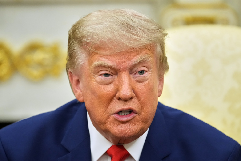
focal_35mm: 300
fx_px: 2008
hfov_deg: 6.9
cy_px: 80
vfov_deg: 4.6
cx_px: 120
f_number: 2.8
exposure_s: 1/500
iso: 3200
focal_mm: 200
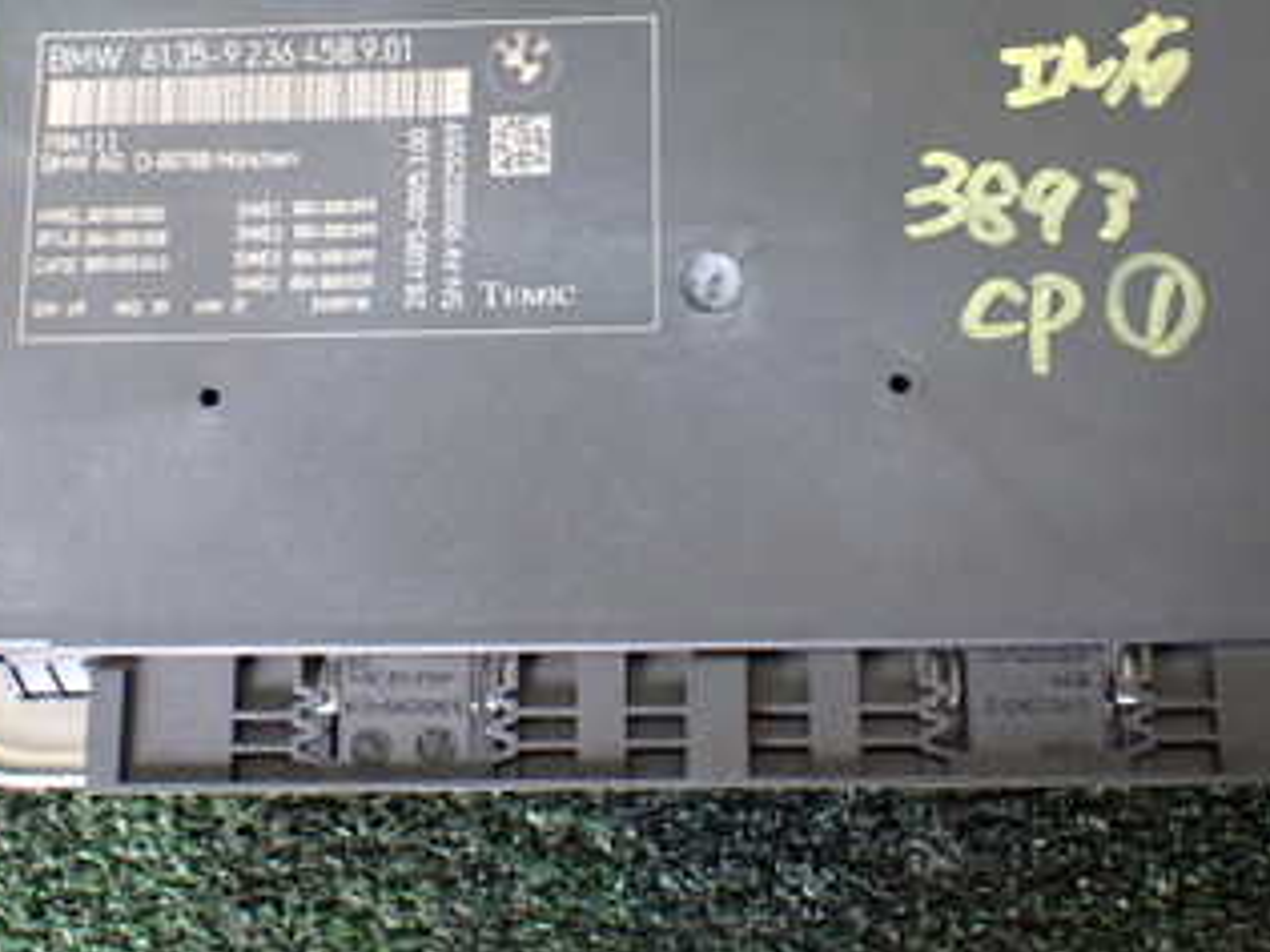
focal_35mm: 57
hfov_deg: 33.8
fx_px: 2091
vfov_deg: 25.3
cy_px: 225
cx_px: 695
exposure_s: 1/40
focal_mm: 5.4
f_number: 2.3
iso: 800
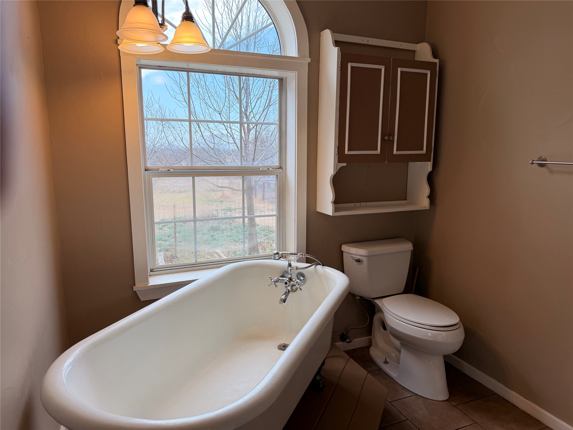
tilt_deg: -9.1
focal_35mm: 24
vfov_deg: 56.8
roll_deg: +0.4
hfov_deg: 71.6
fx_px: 397
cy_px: 215
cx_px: 286
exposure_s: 1/456
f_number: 1.78
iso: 100
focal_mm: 6.76
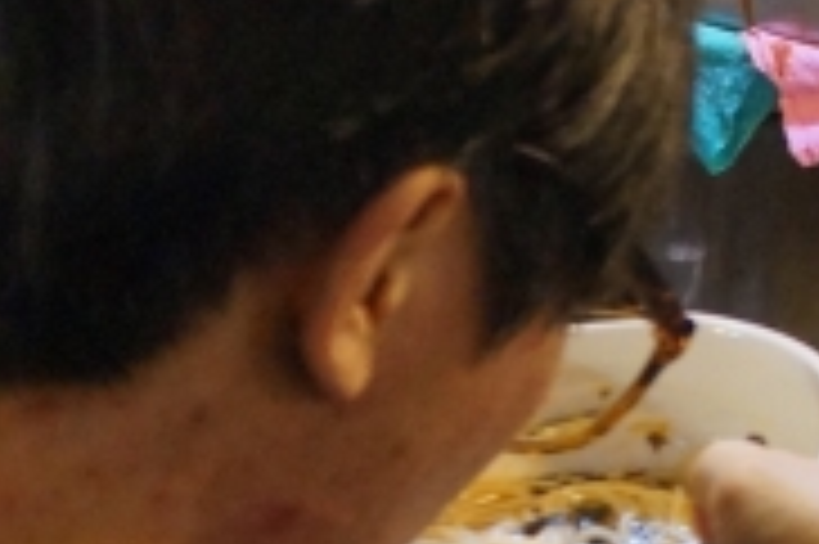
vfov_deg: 8.9
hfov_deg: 10.8
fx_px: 3364
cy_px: -382
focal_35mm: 148
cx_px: 2241
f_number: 4
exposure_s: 1/160
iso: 1250
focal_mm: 18
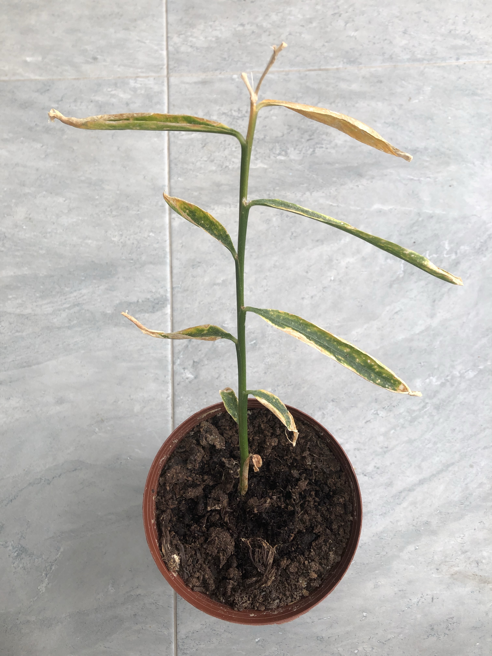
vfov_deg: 63.4
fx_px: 531
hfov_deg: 49.7
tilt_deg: -76.0
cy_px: 328
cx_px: 246
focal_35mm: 28
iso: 20
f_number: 1.8
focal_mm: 3.99
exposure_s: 1/127
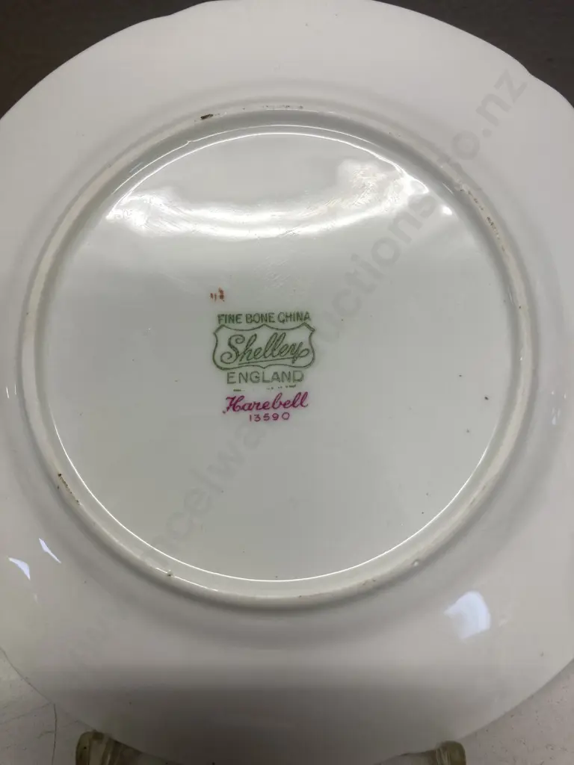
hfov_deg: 49.7
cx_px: 287
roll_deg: +2.8
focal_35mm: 28
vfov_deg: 63.4
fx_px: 619
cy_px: 382
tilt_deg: -34.9
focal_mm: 3.99
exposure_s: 1/100
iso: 40
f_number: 1.8
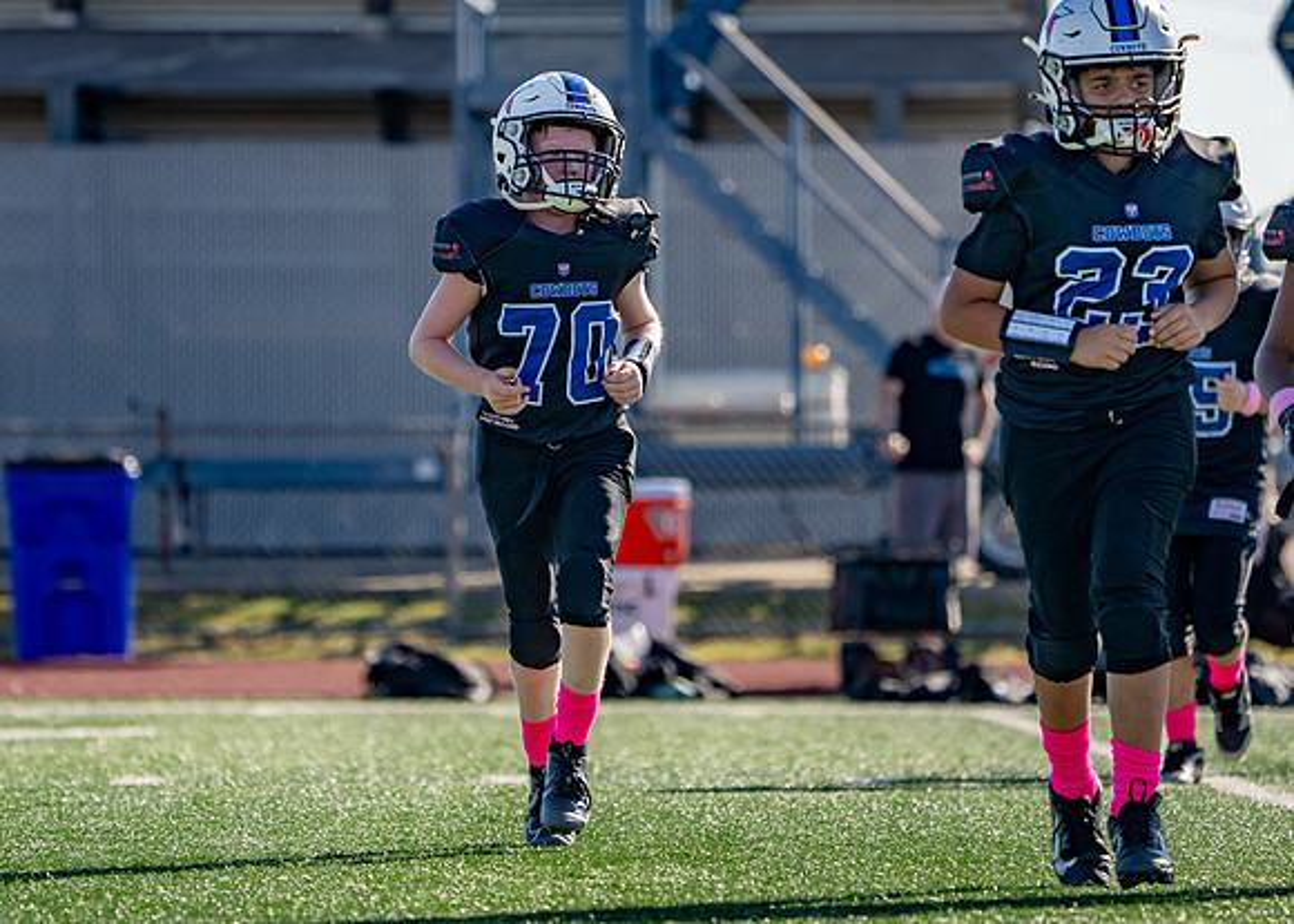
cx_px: 596
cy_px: 384
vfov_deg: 4.0
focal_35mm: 358
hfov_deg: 5.6
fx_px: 13165
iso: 320
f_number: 5.6
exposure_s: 1/1600
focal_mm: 285
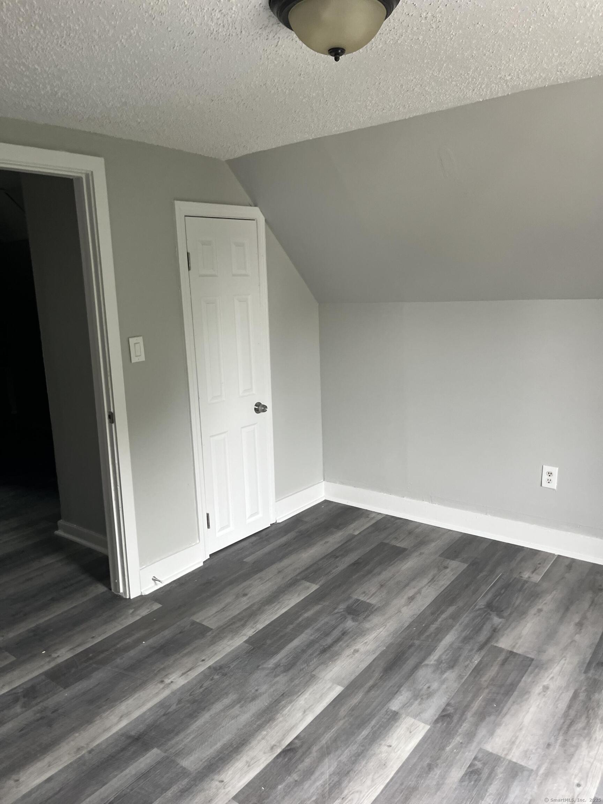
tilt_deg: -11.6
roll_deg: +4.6
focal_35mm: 26
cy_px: 402
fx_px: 604
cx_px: 302
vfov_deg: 67.3
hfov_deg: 53.1
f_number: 1.6
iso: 125
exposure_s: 1/113
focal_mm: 5.1
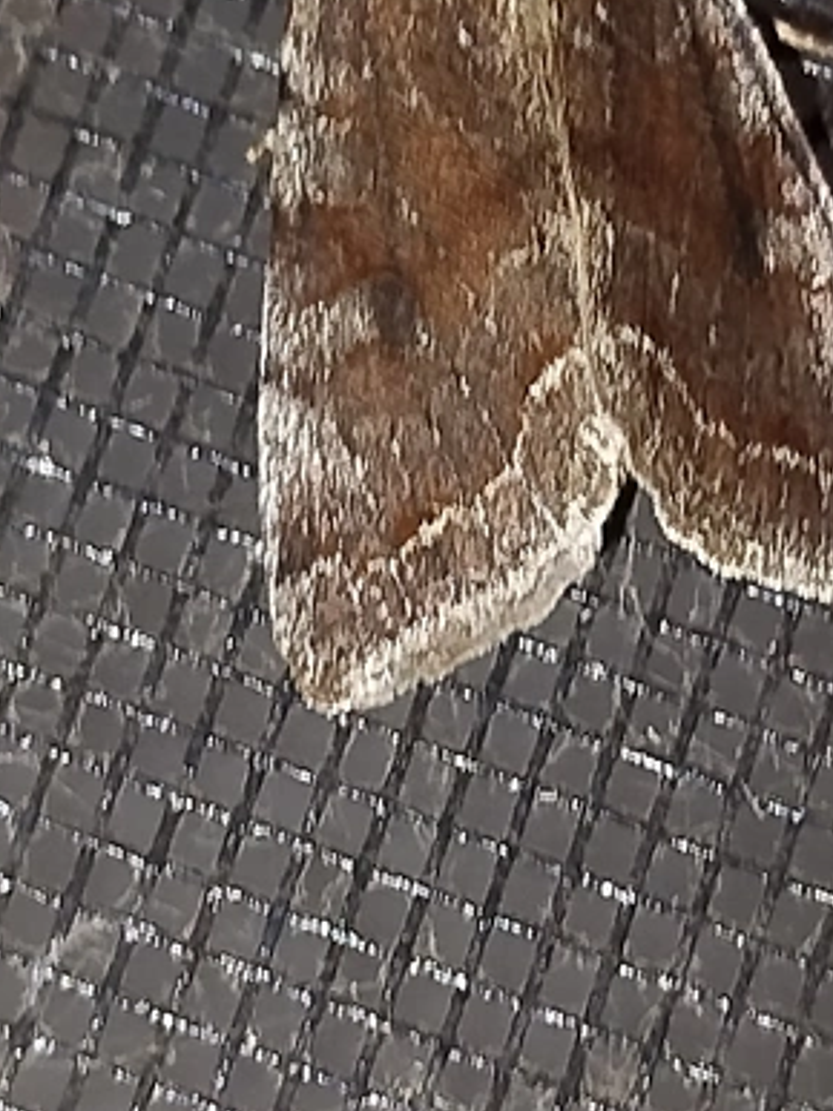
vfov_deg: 14.2
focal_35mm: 139
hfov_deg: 10.7
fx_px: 4462
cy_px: 370
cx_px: 508
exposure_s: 1/50
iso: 200
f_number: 1.7
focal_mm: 5.31
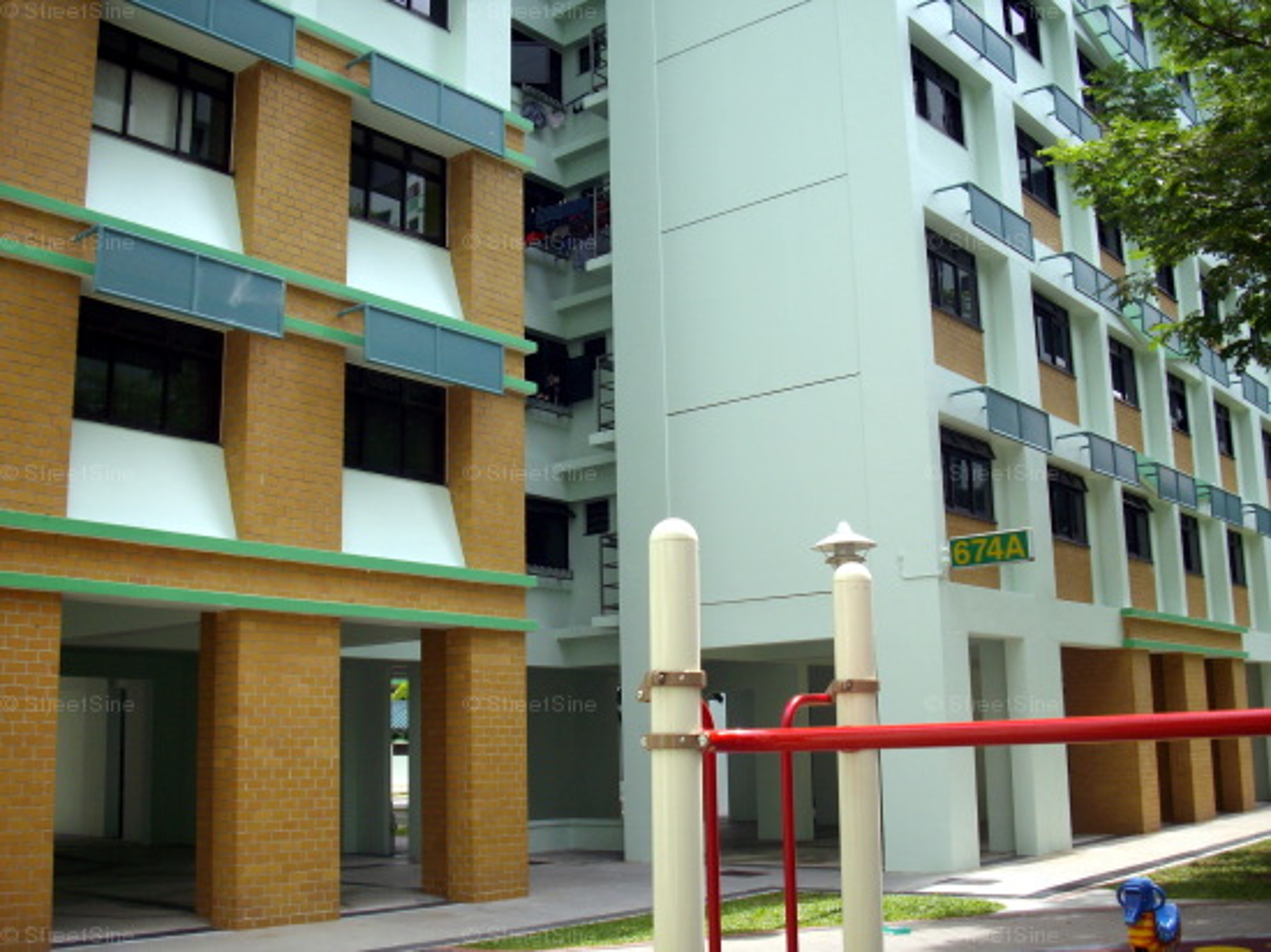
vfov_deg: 38.6
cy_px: 476
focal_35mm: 37
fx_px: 1358
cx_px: 636
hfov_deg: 50.2
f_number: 5.6
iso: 80
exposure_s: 1/125
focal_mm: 6.2
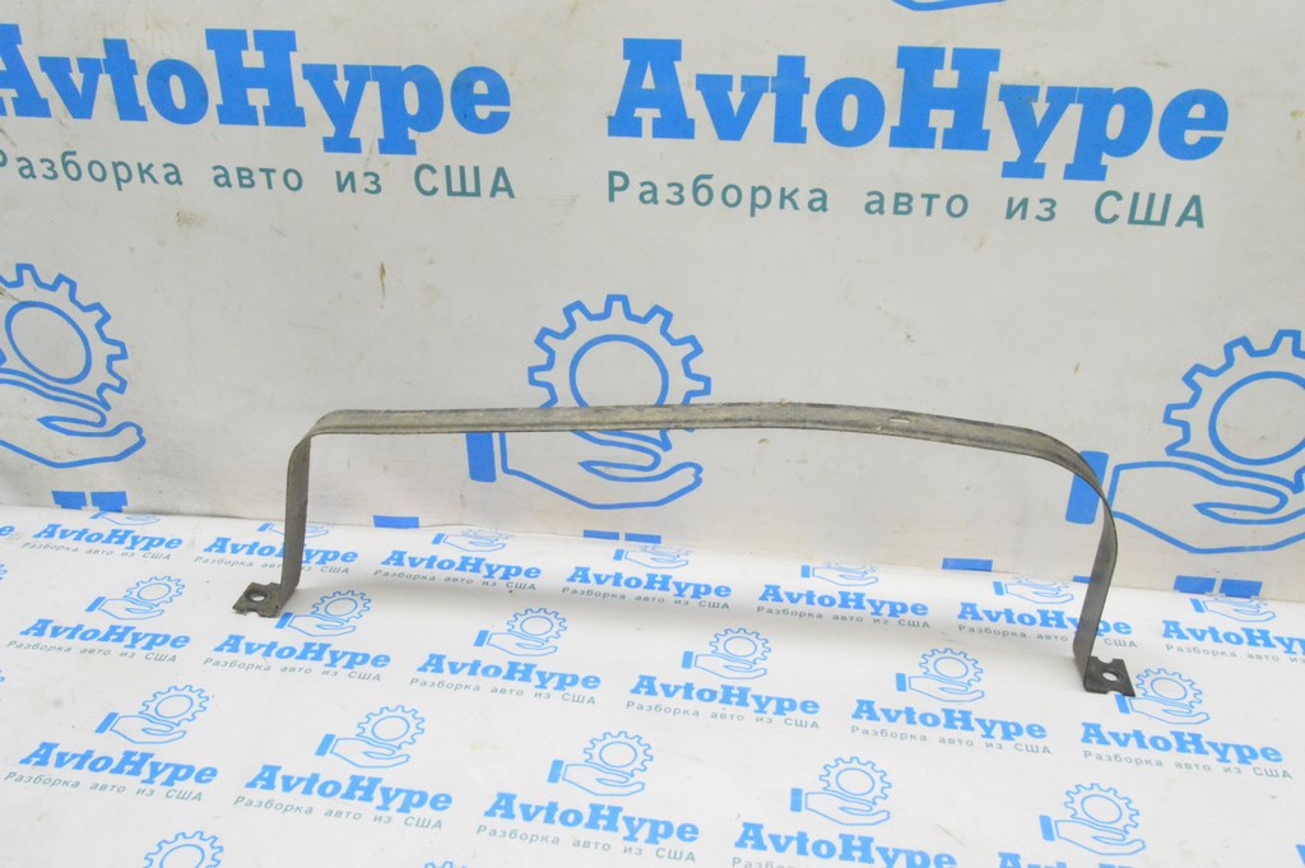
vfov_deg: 39.9
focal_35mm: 33
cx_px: 652
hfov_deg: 57.3
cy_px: 434
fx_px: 1195
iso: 6400
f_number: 20
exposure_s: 1/15
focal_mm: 22
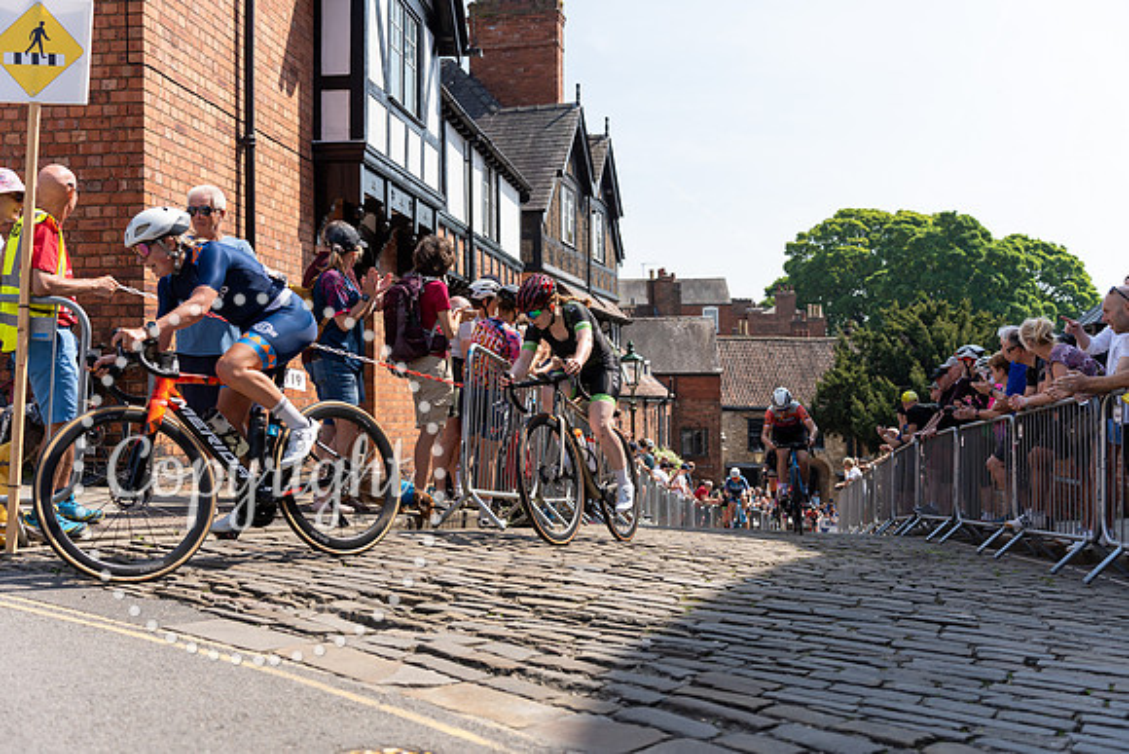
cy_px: 377
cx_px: 564
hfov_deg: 50.7
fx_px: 1192
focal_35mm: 38
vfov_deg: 35.1
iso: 160
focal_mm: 38
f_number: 3.5
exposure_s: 1/2500
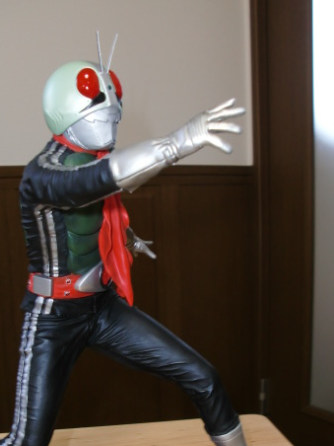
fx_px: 656
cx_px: 135
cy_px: 312
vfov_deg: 36.9
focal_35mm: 51
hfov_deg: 28.5
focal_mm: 6.3
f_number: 2.8
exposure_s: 1/30
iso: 125
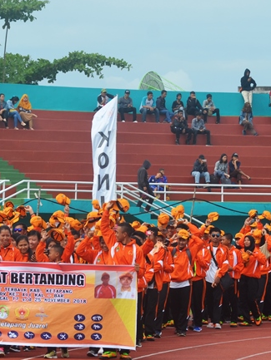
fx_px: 2662
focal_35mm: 255
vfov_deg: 7.8
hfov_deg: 5.8
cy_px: 201
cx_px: 84
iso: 110
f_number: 8
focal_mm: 75
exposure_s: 1/250
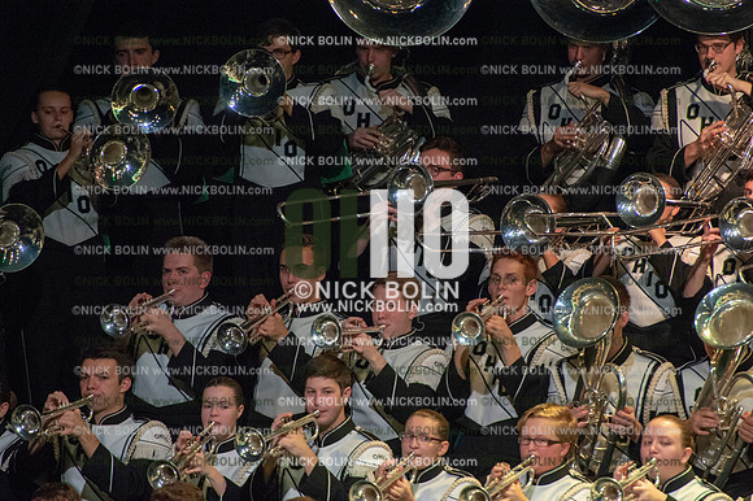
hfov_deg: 5.2
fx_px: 8362
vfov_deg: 3.4
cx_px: 376
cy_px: 250
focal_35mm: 400
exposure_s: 1/320
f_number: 5.6
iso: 8000
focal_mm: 400
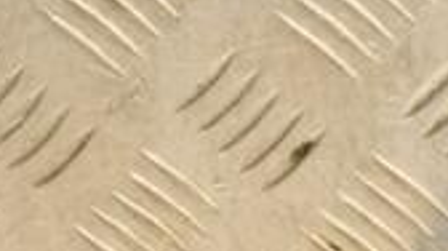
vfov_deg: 3.5
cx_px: 741
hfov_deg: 6.1
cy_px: 419
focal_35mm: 348
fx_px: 4129
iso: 800
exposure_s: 1/100
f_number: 5.3
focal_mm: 62
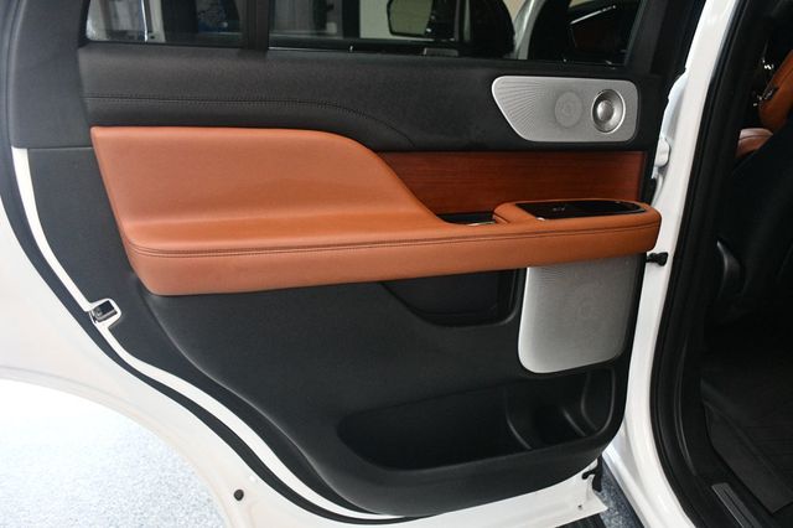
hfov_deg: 62.0
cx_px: 396
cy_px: 264
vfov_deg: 43.6
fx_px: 660
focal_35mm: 30
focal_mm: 20
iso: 3200
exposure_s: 1/125
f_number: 3.5
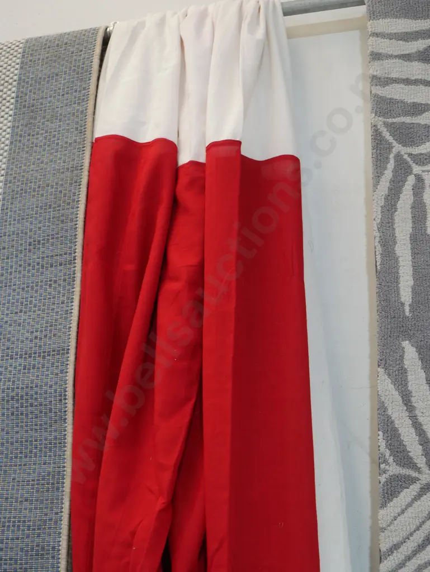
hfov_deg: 31.5
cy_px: 286
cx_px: 215
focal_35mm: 46
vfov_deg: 41.2
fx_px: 761
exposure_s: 1/60
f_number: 5.1
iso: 1600
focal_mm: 23
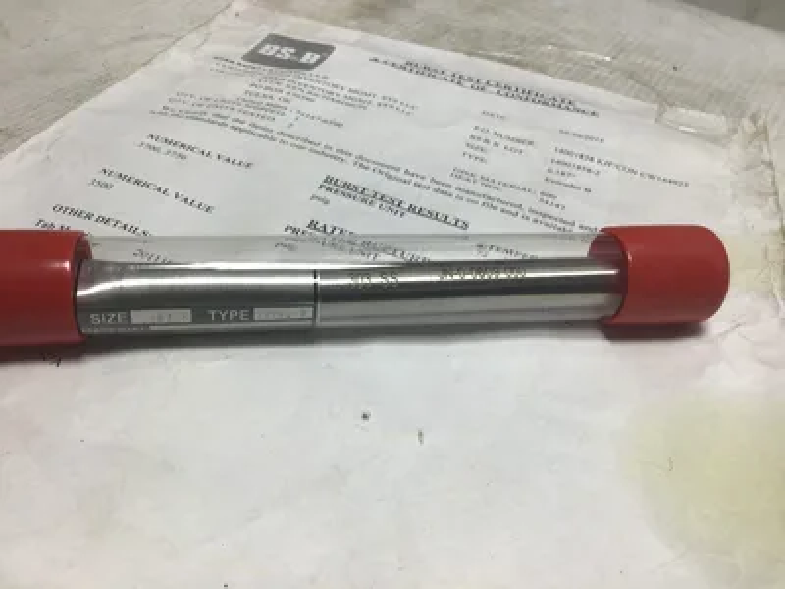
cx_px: 392
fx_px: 703
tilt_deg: -41.9
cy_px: 294
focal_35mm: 31
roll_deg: -9.9
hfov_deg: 58.4
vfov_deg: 45.4
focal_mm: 3.3
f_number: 2.4
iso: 25
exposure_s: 1/218
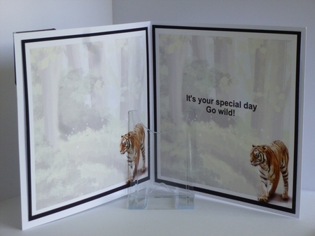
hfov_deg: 26.7
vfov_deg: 20.1
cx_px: 158
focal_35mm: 73
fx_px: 664
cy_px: 118
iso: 400
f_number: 4.7
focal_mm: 13.2
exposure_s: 1/60
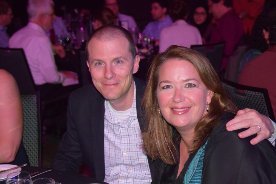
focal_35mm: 69
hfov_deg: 29.2
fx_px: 529
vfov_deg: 19.7
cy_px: 92
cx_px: 138
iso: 3200
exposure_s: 1/60
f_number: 4.5
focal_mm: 46
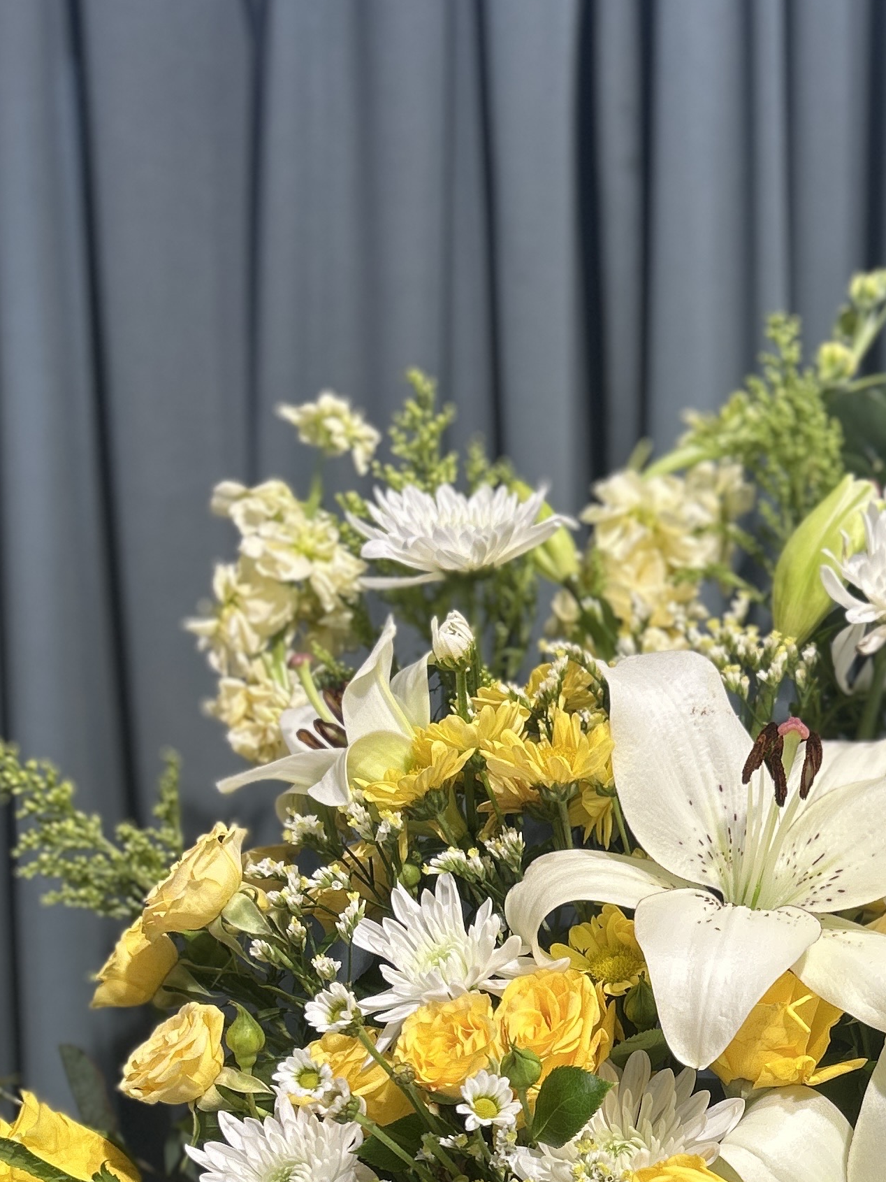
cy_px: 1097
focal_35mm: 62
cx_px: 792
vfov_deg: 29.7
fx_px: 2116
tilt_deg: -10.3
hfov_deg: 23.1
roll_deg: -1.3
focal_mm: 5.7
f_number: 1.5
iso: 40
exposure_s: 1/120
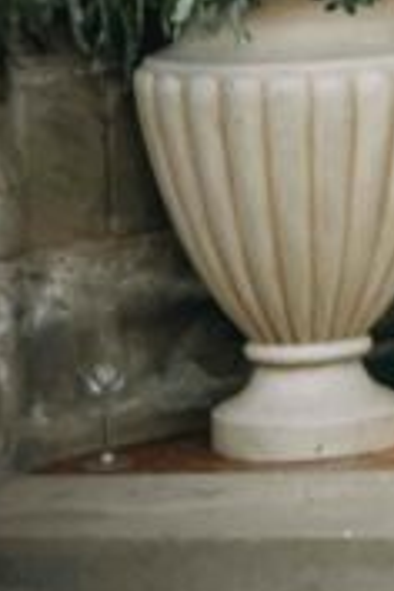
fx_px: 3726
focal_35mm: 227
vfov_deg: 8.9
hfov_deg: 5.6
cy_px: -199
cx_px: 1249
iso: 125
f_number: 4
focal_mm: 35
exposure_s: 1/160
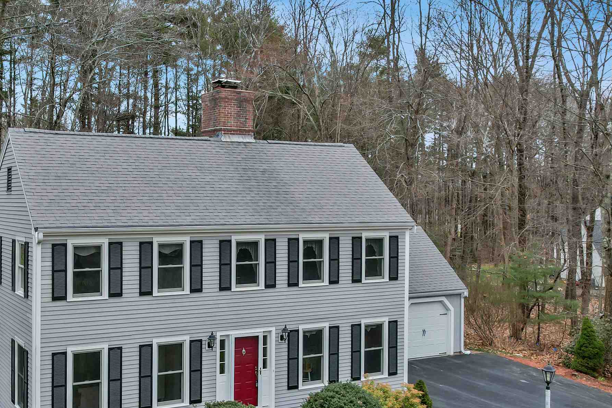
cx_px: 236
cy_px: 341
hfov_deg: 50.3
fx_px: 646
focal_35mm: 38
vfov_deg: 33.7
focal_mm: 8.38
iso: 110
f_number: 2.8
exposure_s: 1/800
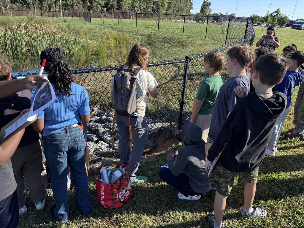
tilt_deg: -21.7
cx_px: 152
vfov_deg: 53.1
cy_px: 114
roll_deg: -4.2
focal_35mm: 26
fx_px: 228
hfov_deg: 67.3
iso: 50
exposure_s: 1/722
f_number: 1.6
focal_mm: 5.96
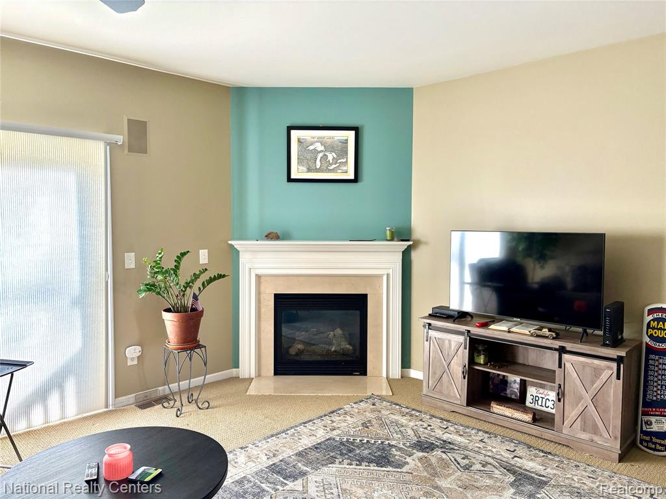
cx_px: 333
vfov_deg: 53.1
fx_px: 500
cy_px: 250
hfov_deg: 67.3
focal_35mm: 26
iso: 125
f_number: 1.6
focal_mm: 5.96
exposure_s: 1/78
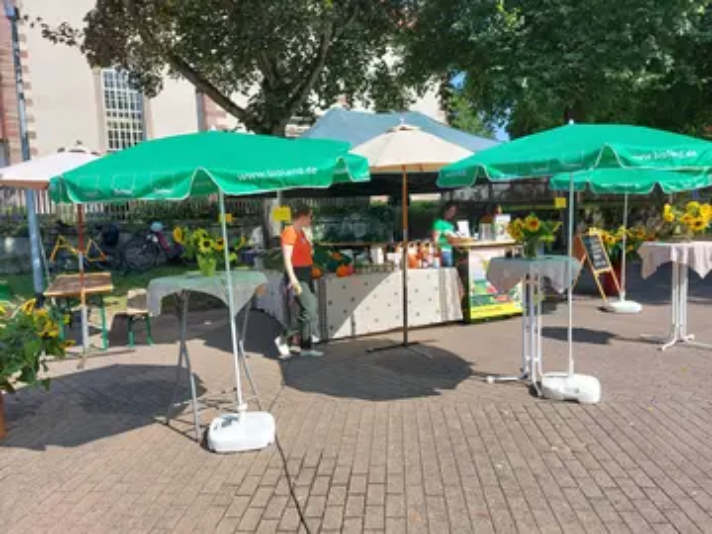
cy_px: 267
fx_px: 514
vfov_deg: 54.9
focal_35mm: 25
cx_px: 356
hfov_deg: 69.4
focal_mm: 5.23
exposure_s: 1/898
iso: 25
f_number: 1.8
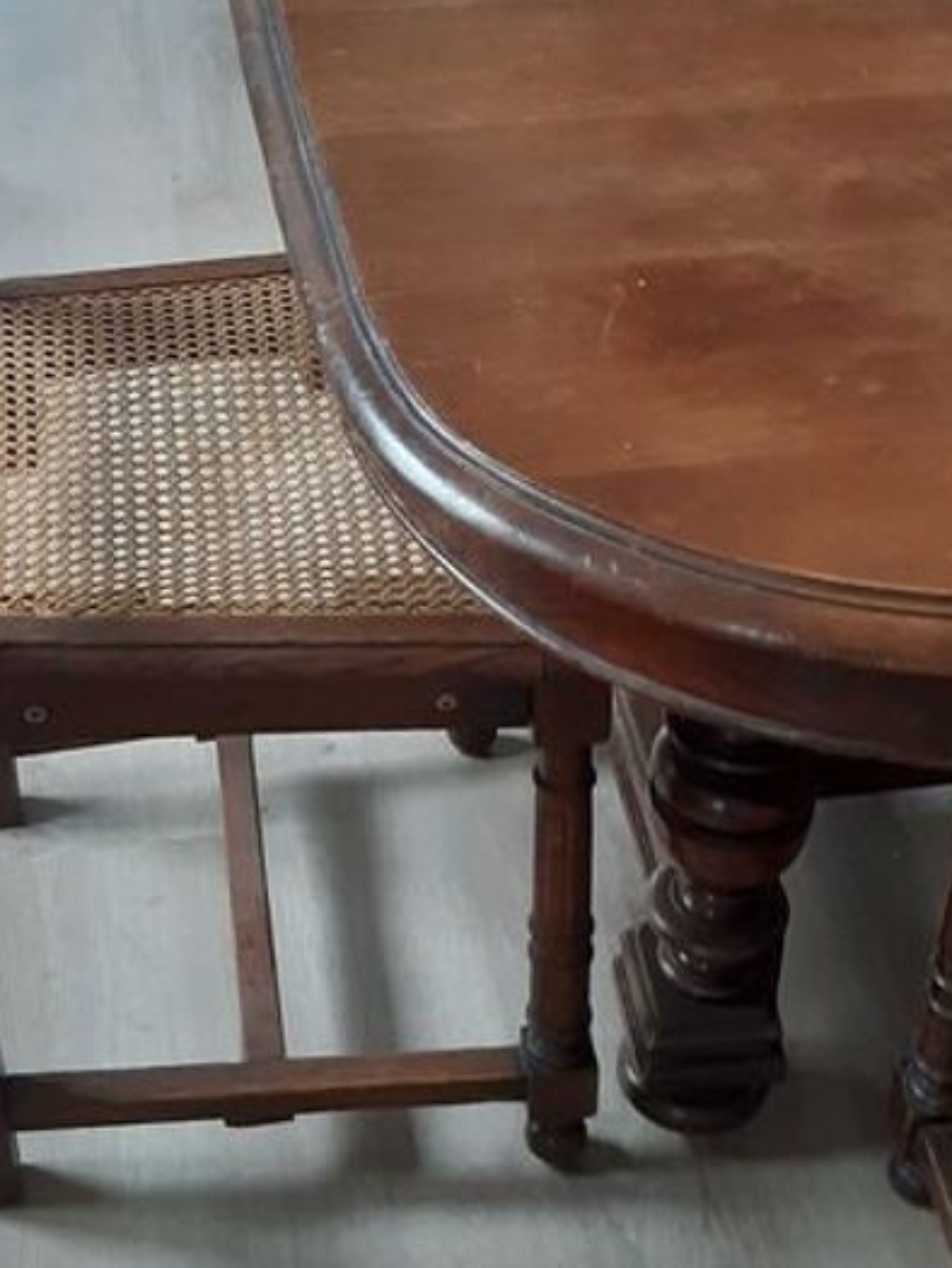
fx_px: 2419
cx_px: 529
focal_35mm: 66
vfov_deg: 29.2
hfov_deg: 22.3
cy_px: 458
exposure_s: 1/50
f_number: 1.7
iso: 125
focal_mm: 3.92
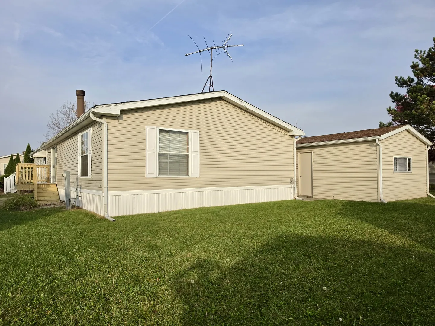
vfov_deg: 58.9
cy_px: 163
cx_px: 218
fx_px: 289
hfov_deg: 73.9
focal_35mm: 23
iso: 64
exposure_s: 1/6147
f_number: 1.4
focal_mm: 6.5
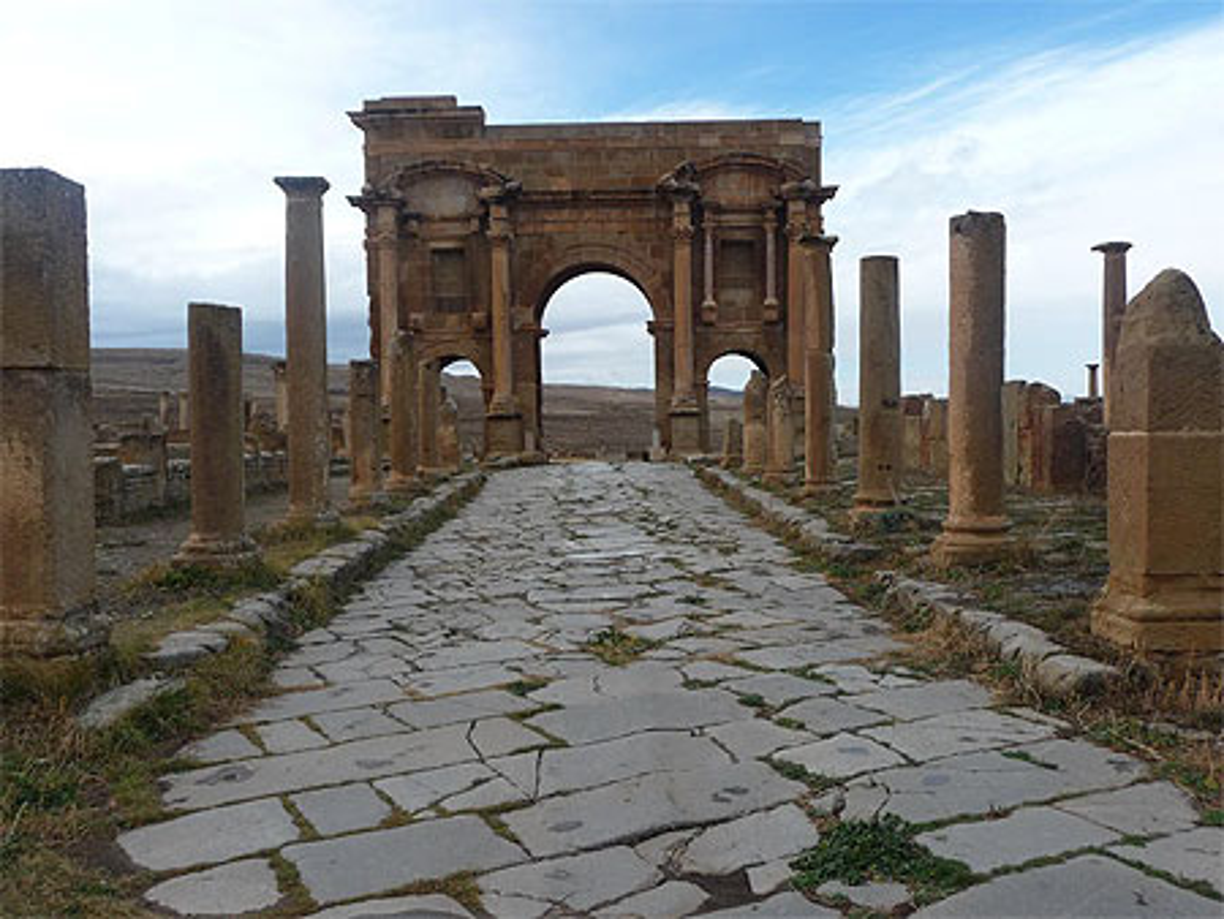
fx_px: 1132
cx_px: 612
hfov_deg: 56.8
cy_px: 460
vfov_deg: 44.2
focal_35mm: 32
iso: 100
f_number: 3.5
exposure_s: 1/640
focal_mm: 5.3
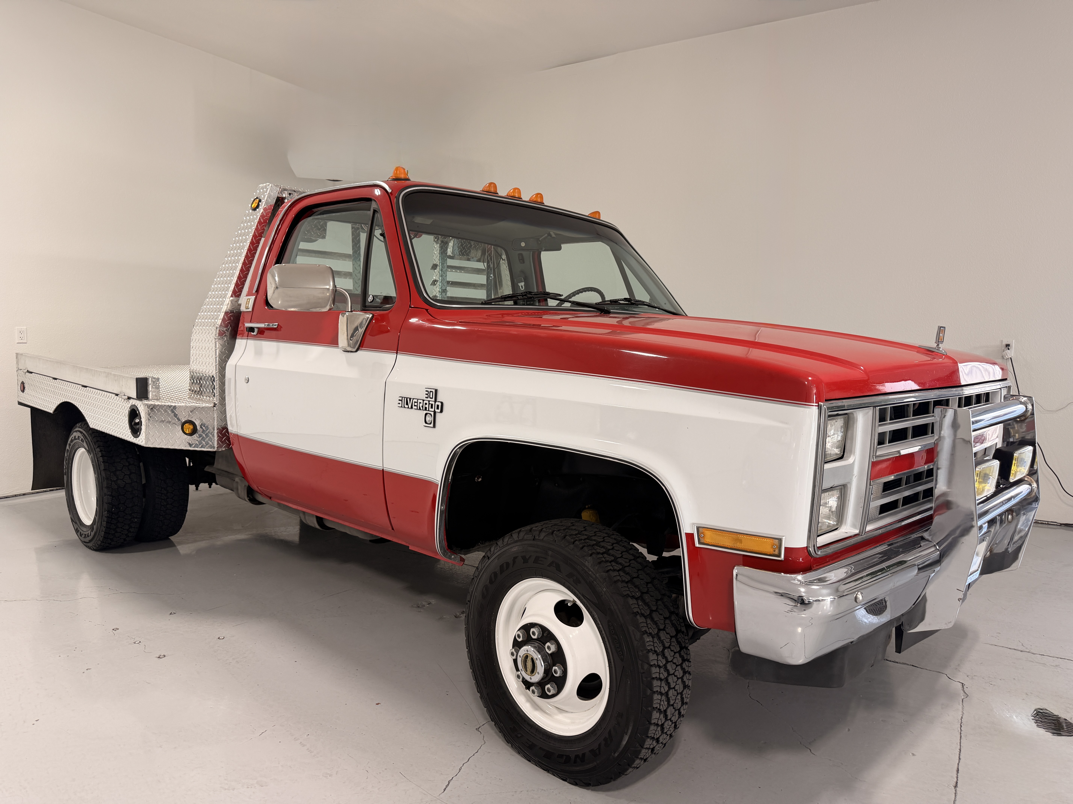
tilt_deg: -5.8
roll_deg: -0.5
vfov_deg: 56.8
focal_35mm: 24
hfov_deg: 71.6
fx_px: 744
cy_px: 402
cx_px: 536
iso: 80
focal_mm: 6.76
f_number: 1.78
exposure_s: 1/121
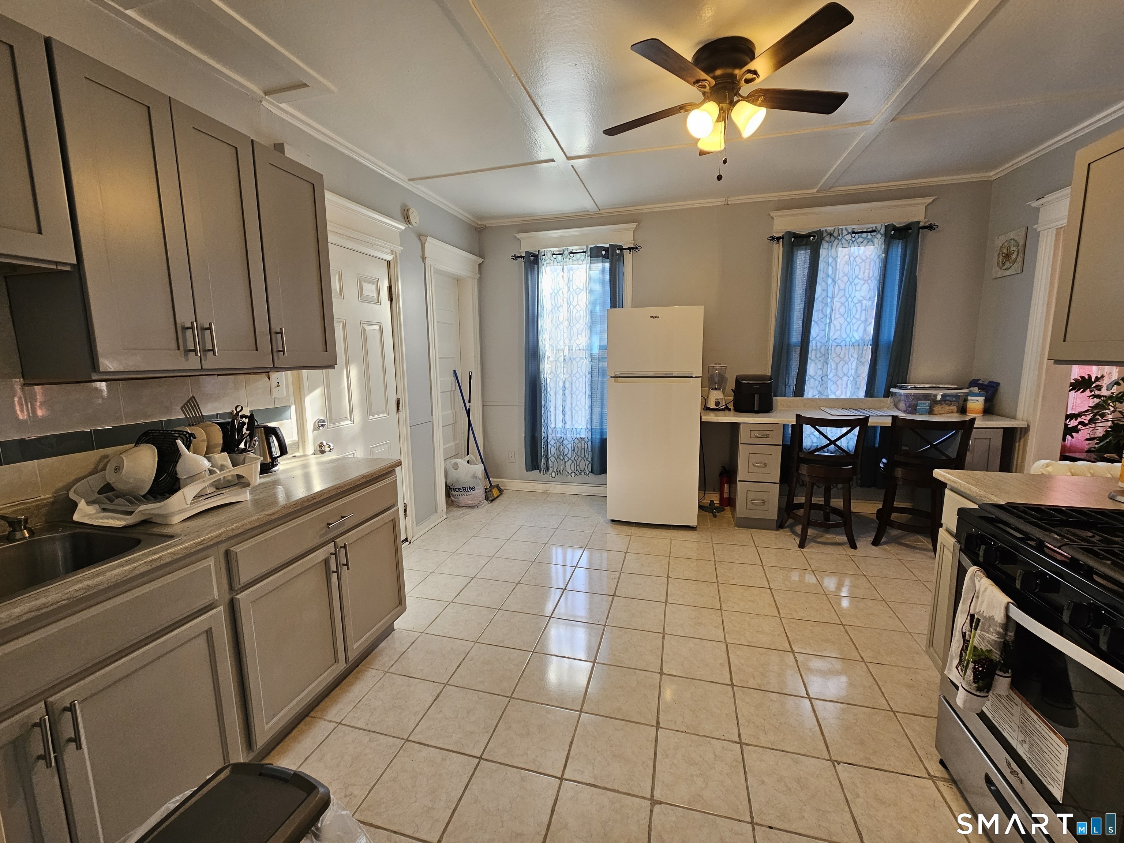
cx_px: 562
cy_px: 422
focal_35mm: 13
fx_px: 422
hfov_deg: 106.2
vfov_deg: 89.9
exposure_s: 1/60
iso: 125
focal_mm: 2.2
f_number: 2.2
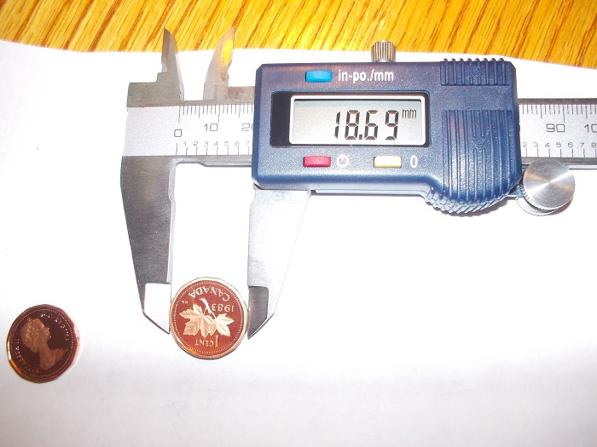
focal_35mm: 29
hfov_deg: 61.7
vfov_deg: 48.2
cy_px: 224
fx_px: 500
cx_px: 298
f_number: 3.3
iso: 200
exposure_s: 1/25
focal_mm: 4.1
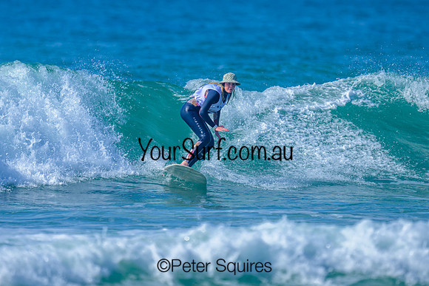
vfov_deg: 1.3
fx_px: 13110
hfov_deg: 1.9
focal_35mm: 1100
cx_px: 204
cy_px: 104
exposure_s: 1/2000
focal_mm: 800
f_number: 6.3
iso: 220
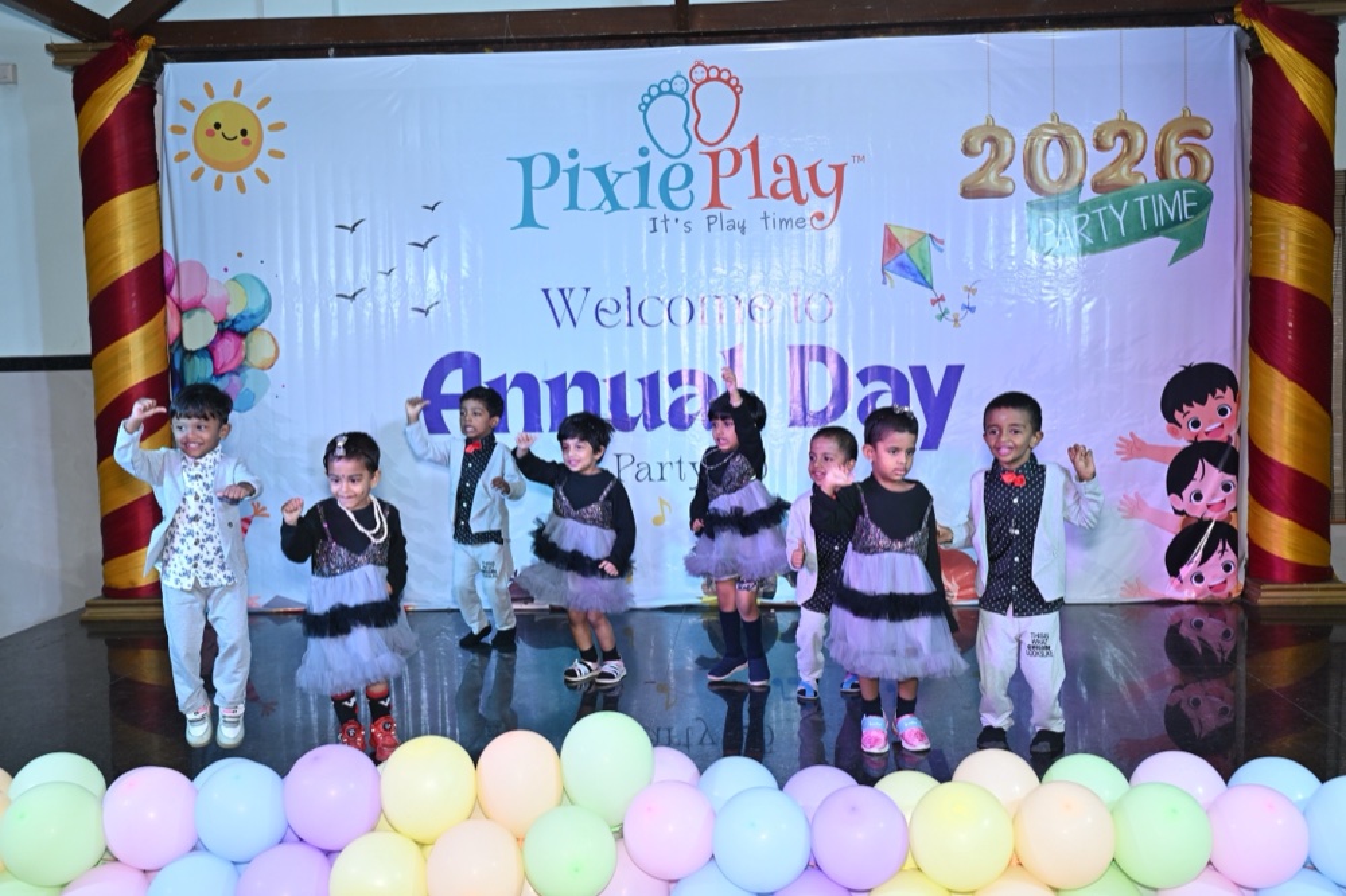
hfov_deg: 55.8
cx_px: 673
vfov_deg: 38.9
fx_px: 1271
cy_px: 448
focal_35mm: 34
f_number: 7.1
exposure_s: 1/160
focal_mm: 34
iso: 640
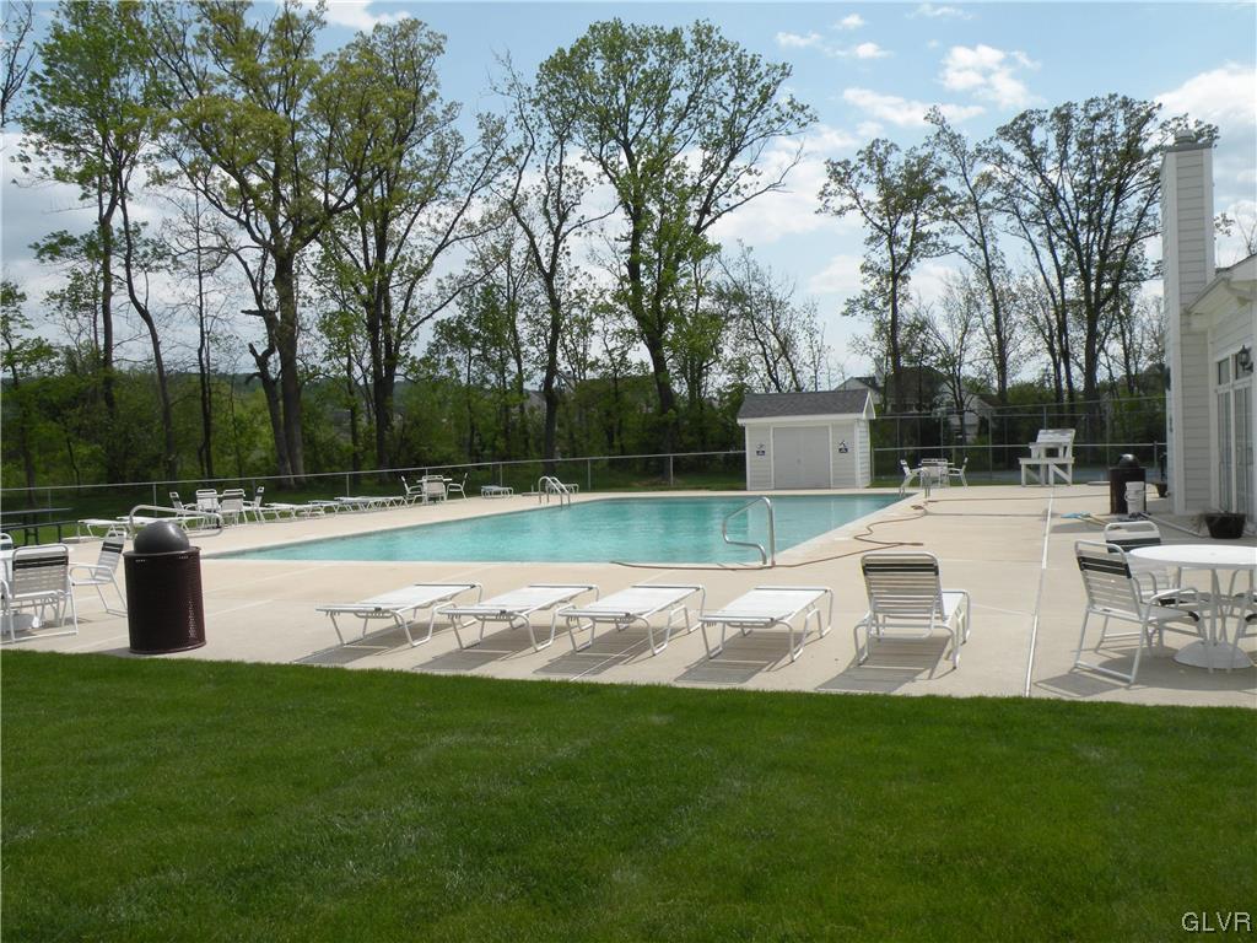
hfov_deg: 55.4
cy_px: 472
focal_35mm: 33
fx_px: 1198
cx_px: 628
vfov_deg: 42.9
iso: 64
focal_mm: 5.8
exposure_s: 1/313
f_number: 8
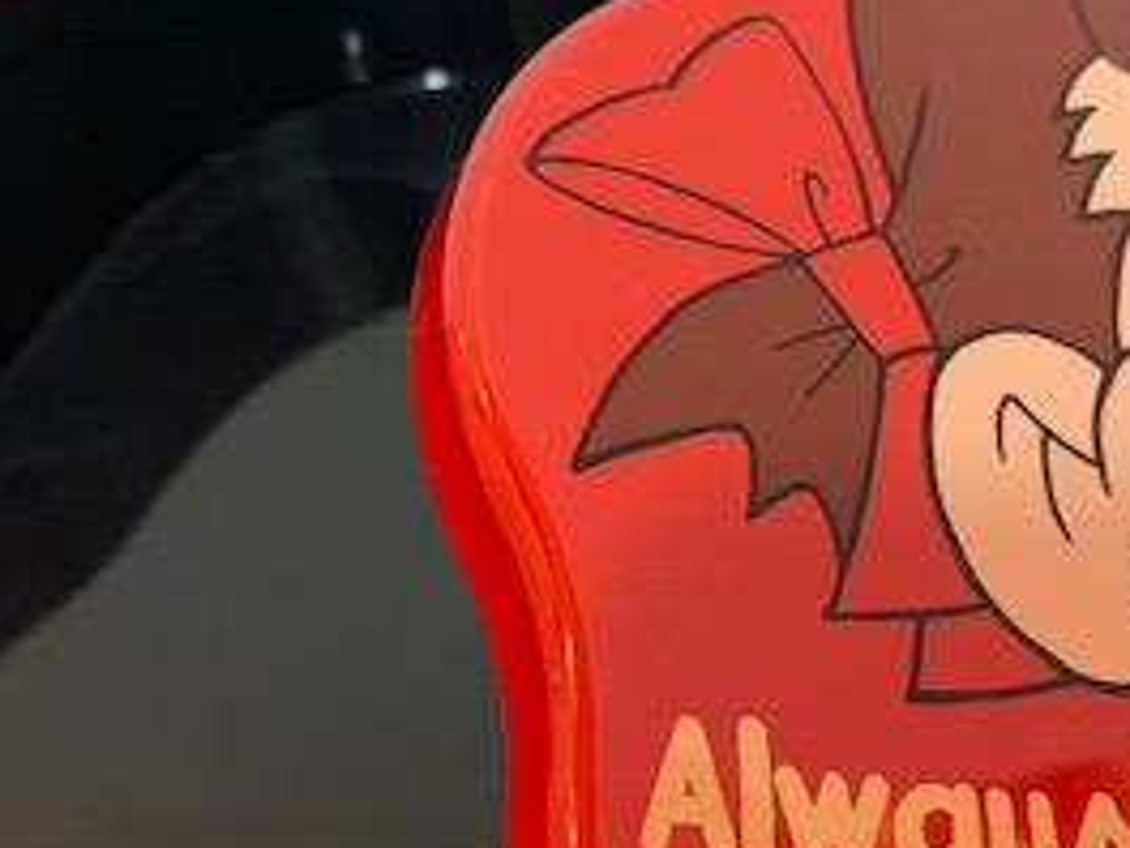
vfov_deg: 23.0
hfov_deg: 30.5
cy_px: 664
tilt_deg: -54.7
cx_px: 749
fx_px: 2057
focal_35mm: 63
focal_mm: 4.25
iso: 250
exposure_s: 1/50
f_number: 1.8
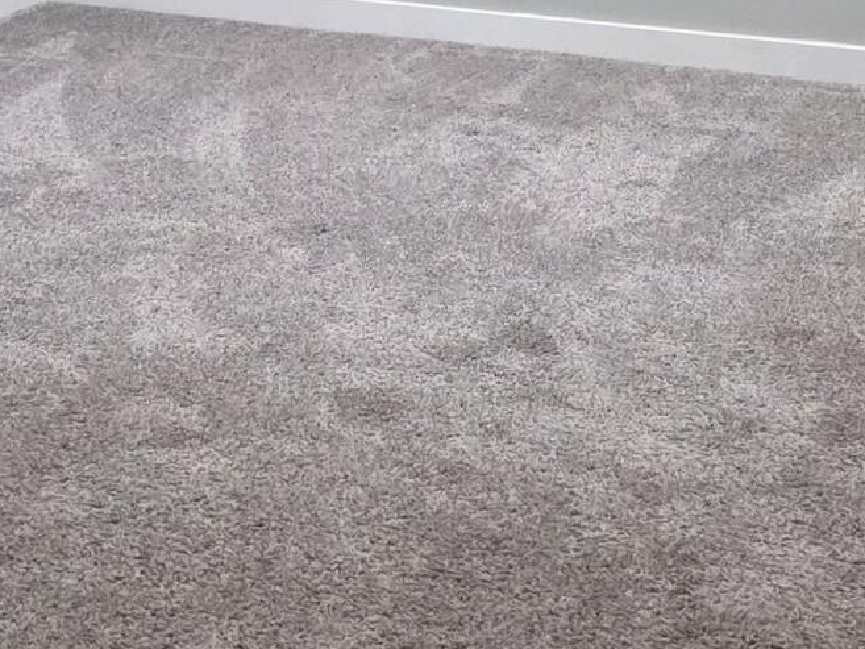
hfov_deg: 18.7
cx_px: 315
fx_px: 2624
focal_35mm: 105
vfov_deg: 13.7
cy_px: -101
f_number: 1.7
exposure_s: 1/120
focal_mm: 6.3
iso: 500
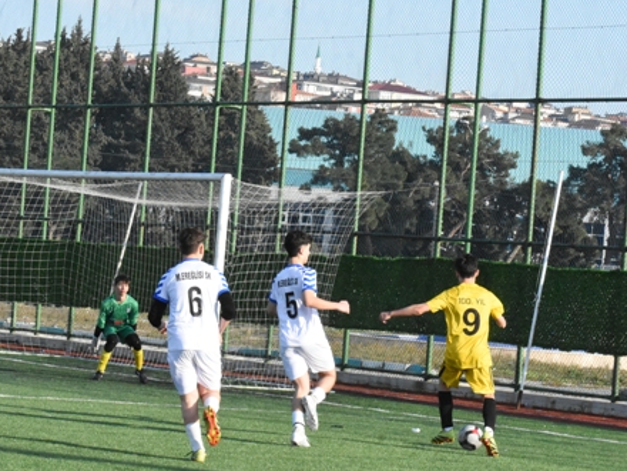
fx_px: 3115
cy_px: 266
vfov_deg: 8.6
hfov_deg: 11.5
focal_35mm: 172
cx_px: 352
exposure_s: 1/3200
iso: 8000
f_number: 14
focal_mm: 82
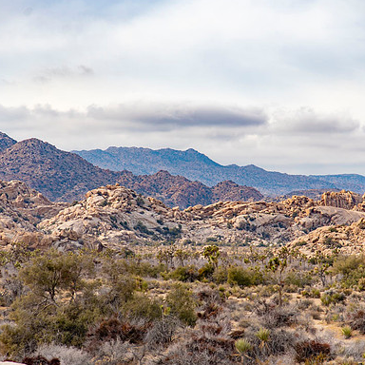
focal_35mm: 154
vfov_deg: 11.3
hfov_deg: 11.3
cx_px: 187
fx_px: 1837
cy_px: 182
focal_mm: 120
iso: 100
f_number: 4
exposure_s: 1/1600
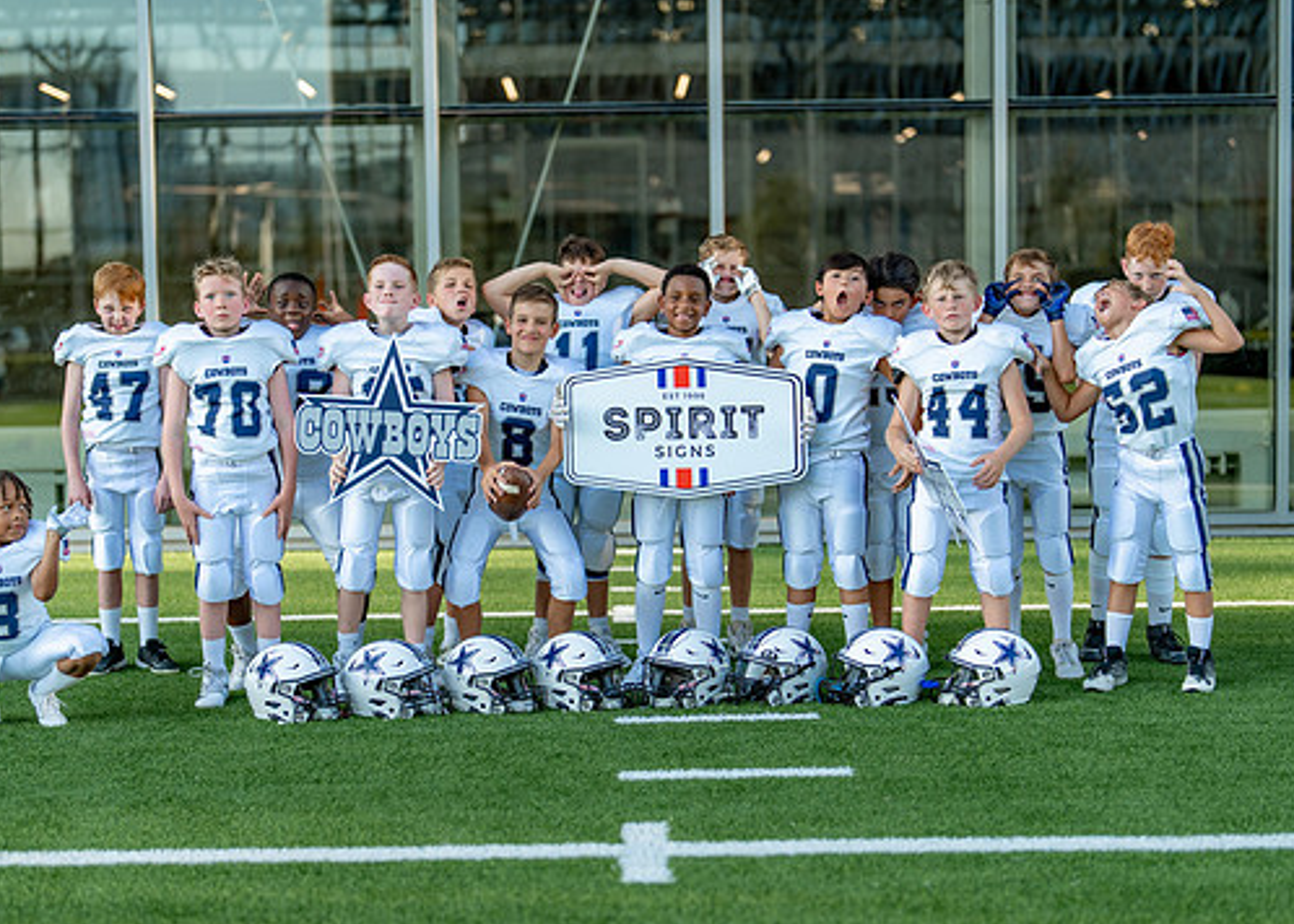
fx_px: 2426
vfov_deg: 21.6
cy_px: 516
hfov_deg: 29.9
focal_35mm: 66
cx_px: 616
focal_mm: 50
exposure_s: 1/1600
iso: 100
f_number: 1.2
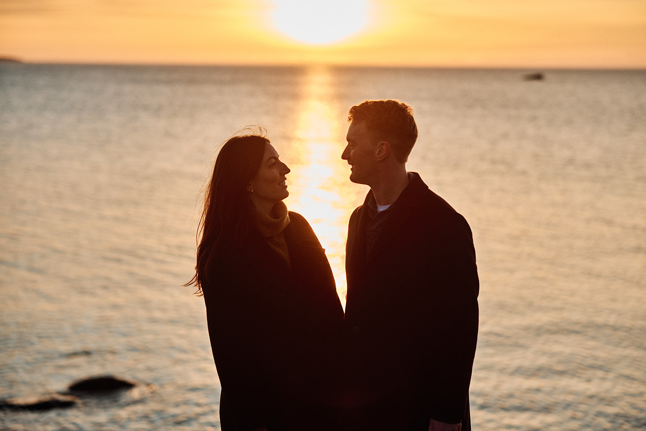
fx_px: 1507
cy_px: 216
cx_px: 323
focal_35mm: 84
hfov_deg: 24.2
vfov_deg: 16.3
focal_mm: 56
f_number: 2
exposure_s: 1/1400
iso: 125
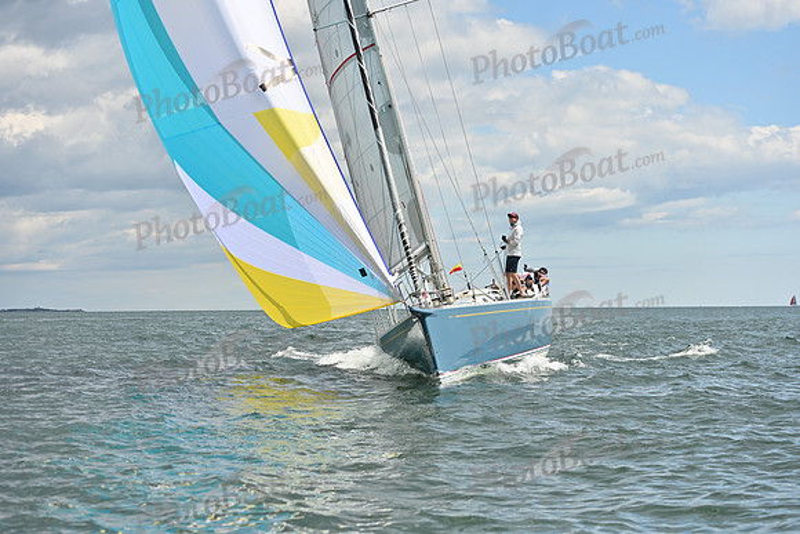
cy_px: 267
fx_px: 1556
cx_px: 400
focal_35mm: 70
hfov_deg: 28.8
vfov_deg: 19.5
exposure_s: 1/2500
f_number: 3.5
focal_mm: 70
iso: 250
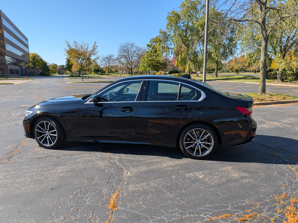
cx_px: 149
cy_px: 112
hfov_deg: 71.6
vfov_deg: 56.8
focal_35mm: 24
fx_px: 207
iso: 29
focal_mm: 4.53
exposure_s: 1/1010
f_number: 1.7
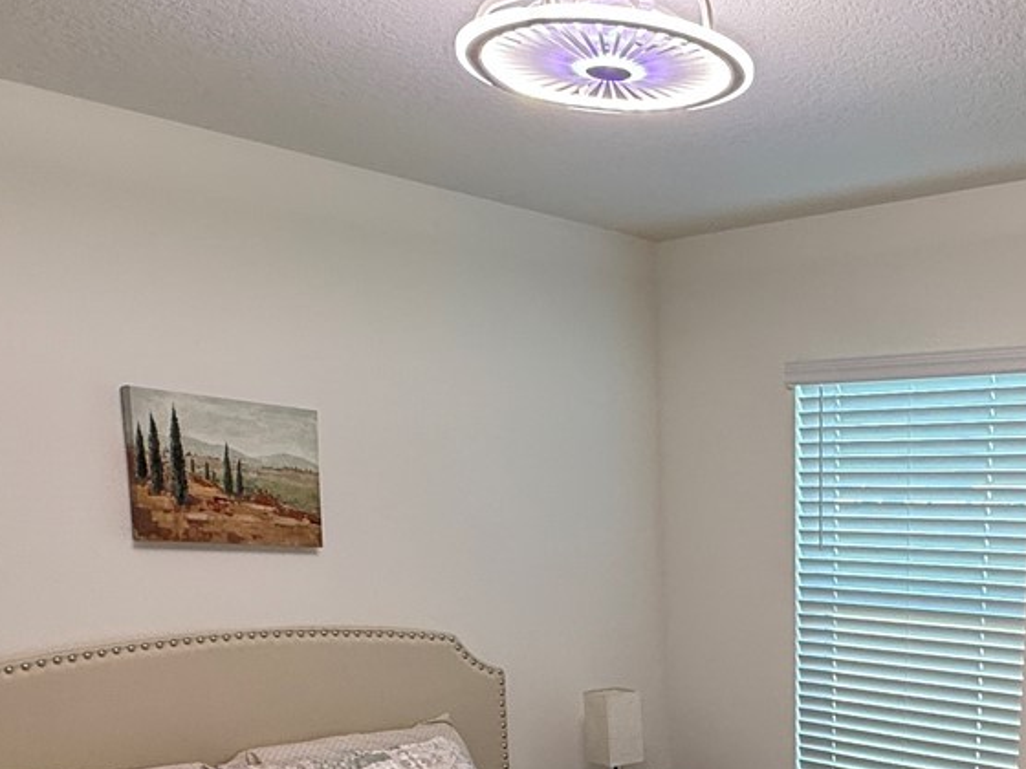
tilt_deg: -12.7
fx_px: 1186
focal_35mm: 40
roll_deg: -0.6
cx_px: 867
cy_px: 776
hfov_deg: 43.8
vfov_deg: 32.9
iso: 125
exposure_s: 1/120
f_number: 2.2
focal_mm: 2.22
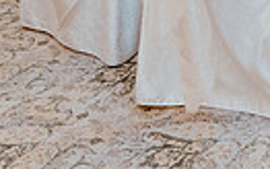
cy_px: -133
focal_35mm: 131
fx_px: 964
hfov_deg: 13.9
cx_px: 511
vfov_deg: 9.5
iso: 3200
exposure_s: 1/160
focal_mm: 29
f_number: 3.5
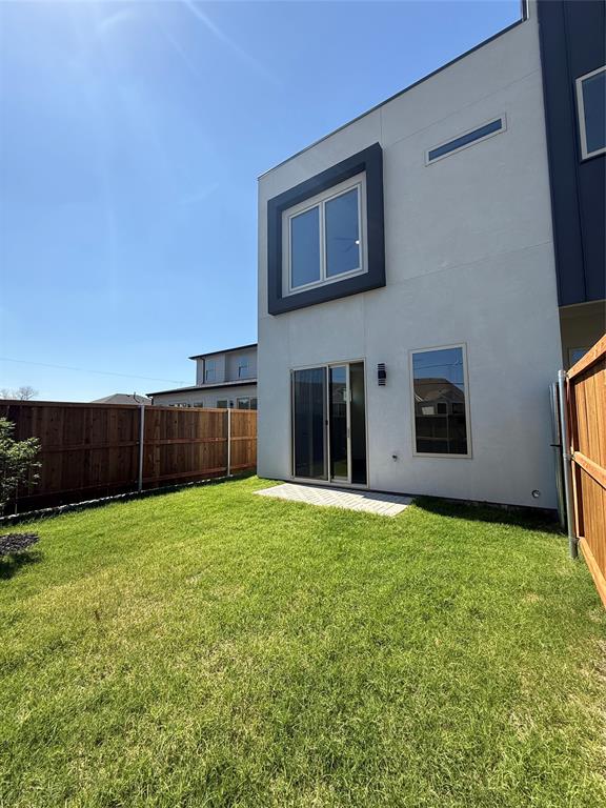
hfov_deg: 85.7
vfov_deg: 102.1
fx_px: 327
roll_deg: +0.4
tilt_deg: +3.7
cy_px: 404
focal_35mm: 14
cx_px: 303
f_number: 2.2
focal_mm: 2.22
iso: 50
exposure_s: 1/1464
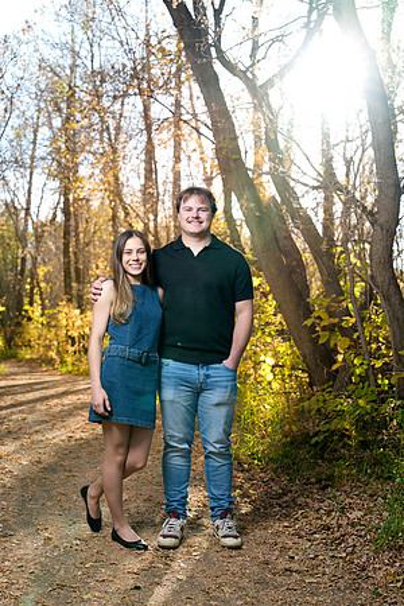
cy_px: 303
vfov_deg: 39.6
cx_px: 202
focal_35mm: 50
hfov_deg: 27.0
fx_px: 842
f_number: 3.5
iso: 400
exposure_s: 1/160
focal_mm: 50
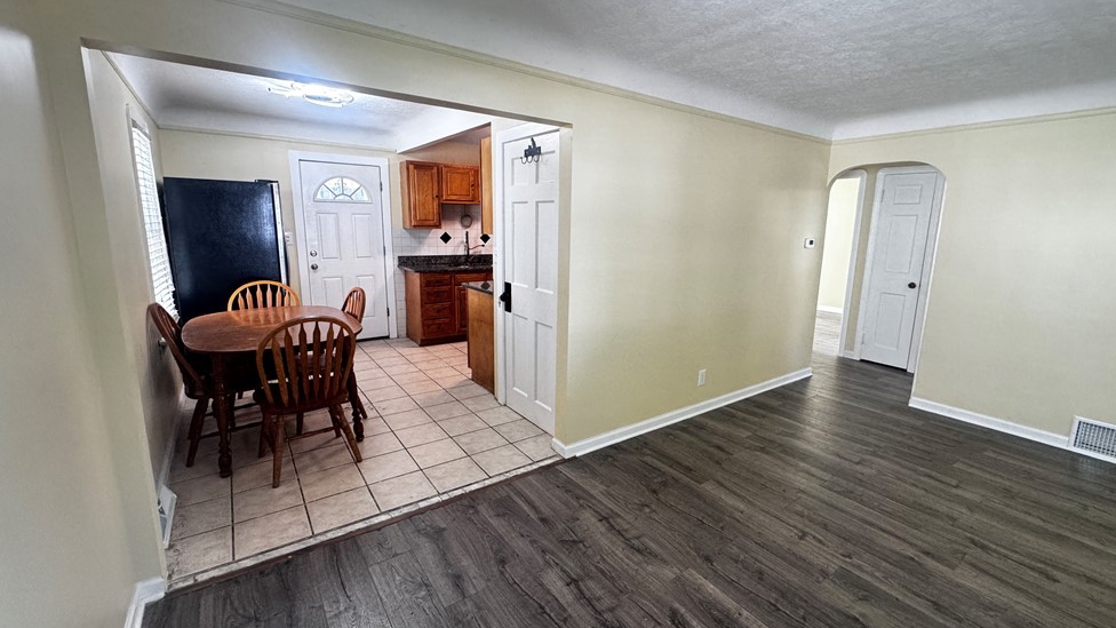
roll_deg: -1.1
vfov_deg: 67.1
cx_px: 576
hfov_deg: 99.3
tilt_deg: -10.3
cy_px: 307
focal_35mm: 16
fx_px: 473
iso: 320
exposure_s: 1/120
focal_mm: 2.22
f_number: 2.2
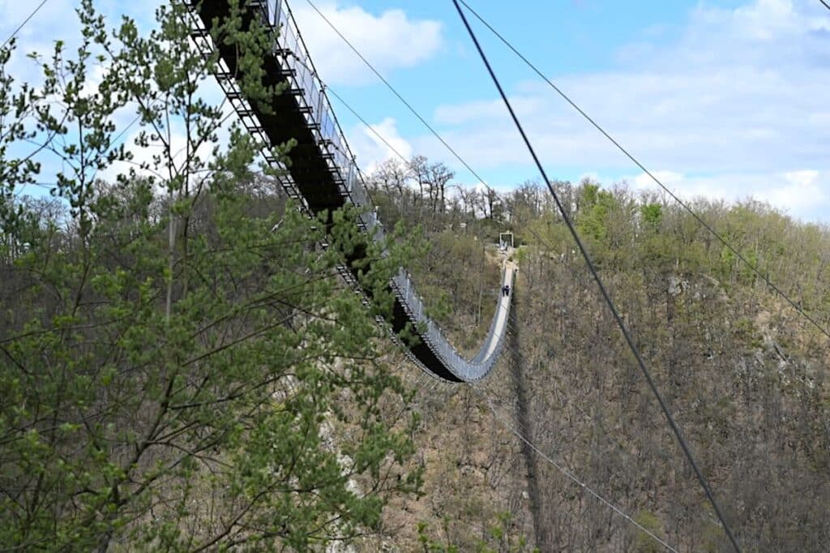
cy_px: 276
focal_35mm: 69
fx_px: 1590
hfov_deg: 29.3
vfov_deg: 19.7
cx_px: 415
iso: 100
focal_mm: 69
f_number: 6.3
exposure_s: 1/320
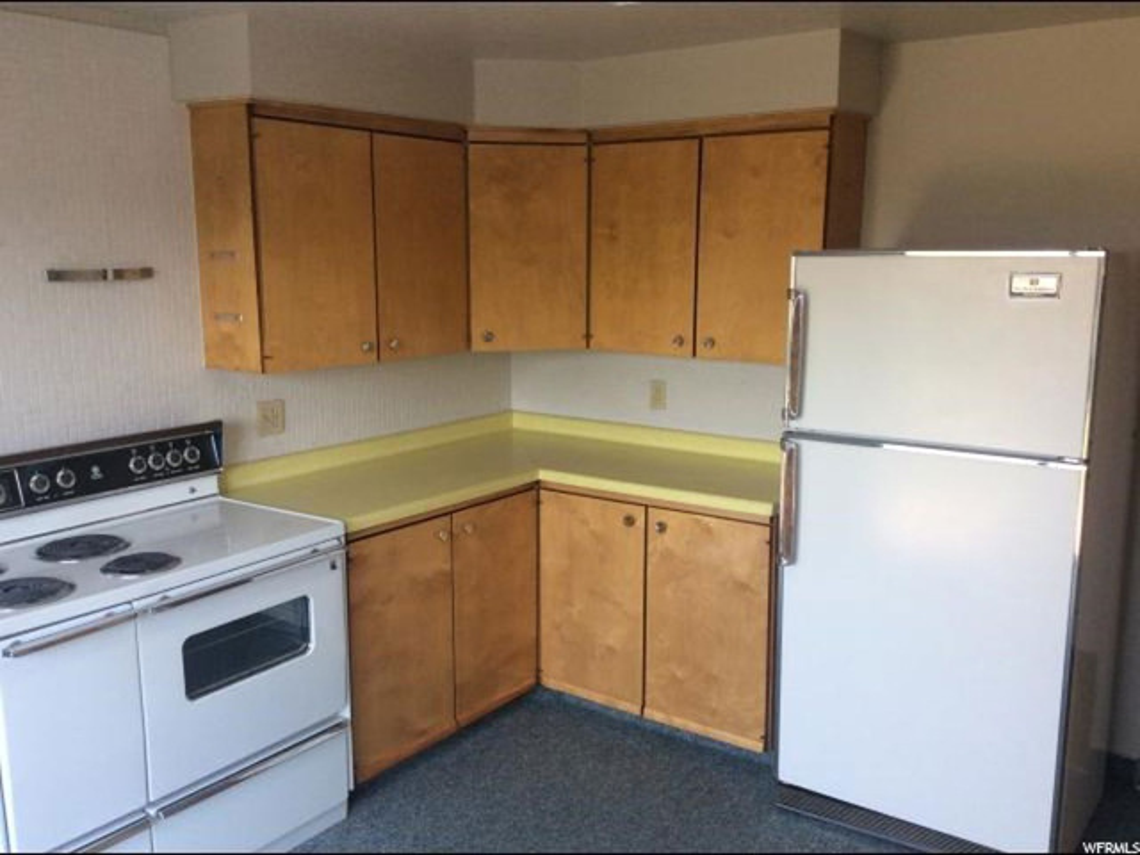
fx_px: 1054
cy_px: 428
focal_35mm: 32
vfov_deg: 44.2
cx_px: 570
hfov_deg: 56.8
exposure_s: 1/120
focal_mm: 3.3
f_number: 2.4
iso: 50
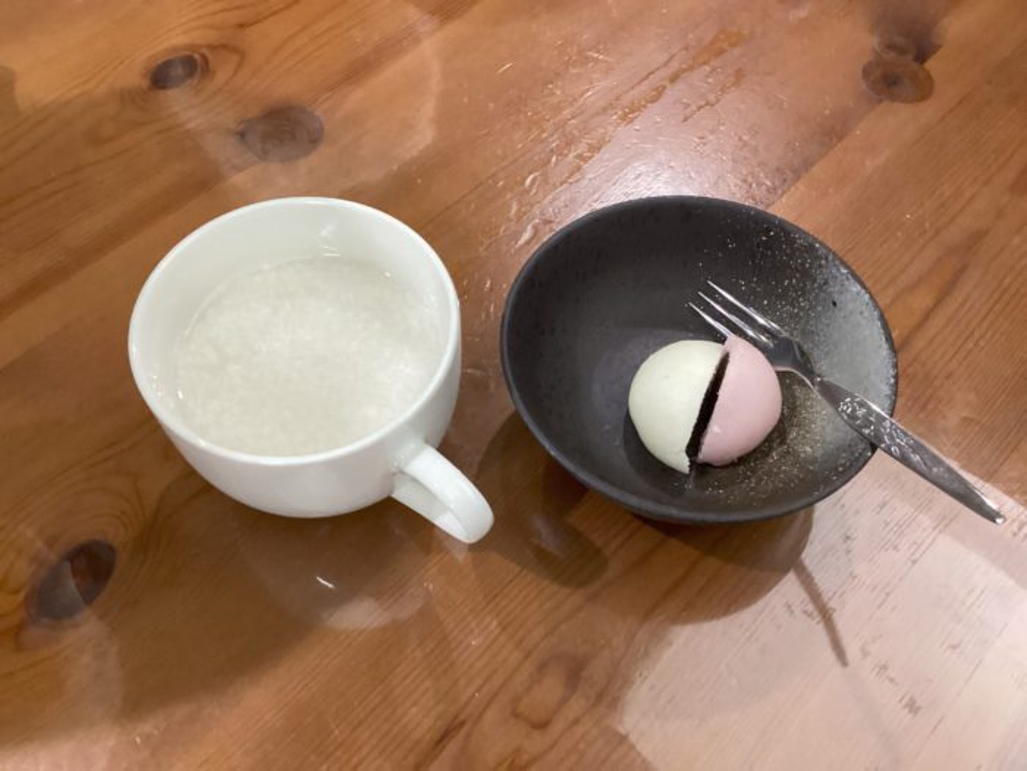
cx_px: 514
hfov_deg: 58.4
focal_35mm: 31
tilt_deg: -58.1
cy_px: 386
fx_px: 920
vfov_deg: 45.4
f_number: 2.4
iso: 320
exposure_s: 1/60
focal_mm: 3.3
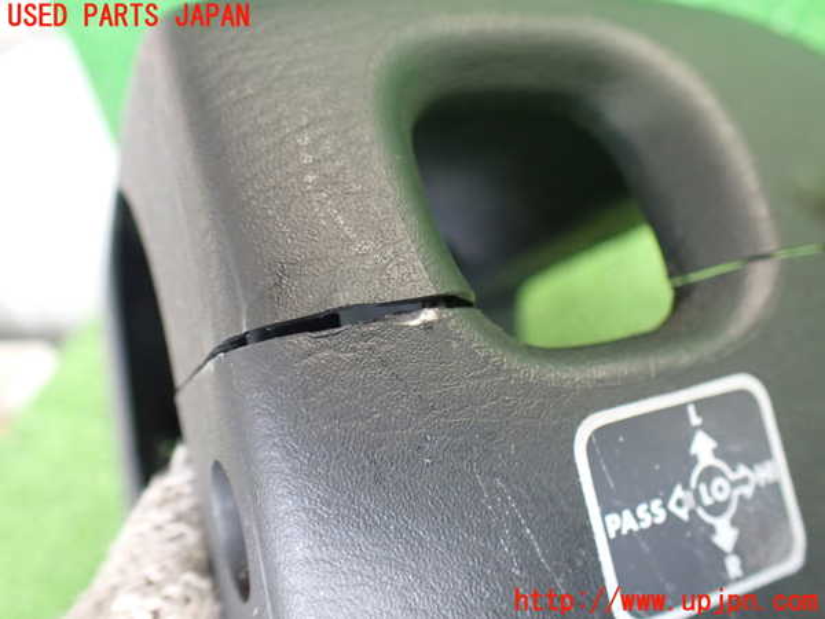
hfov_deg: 60.0
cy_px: 310
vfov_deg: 46.8
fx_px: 715
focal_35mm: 30
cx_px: 412
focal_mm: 5.4
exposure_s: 1/40
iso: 800
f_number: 2.3
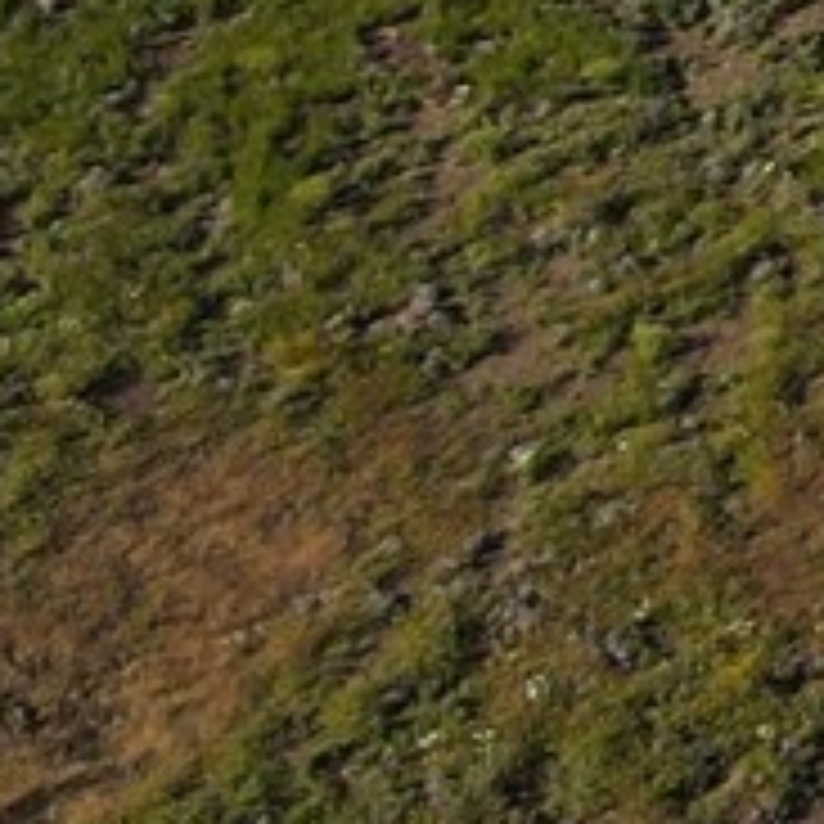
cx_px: 3476
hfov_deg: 6.9
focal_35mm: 185
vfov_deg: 8.4
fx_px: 4982
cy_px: -1342
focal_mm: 4.5
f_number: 2.8
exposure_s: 1/500
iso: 100
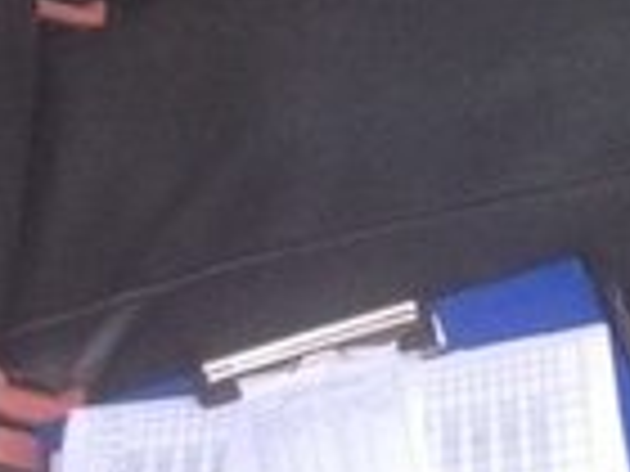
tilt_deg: -23.6
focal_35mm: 165
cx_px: 220
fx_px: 3003
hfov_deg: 12.0
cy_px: -438
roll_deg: +2.5
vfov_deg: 8.6
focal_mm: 4.28
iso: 80
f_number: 2.4
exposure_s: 1/120
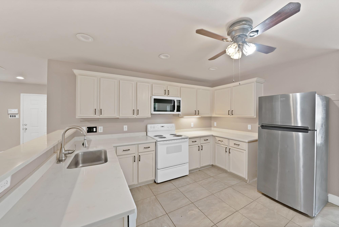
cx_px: 170
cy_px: 114
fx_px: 113
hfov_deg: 112.6
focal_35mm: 12
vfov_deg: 90.1
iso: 640
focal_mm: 12
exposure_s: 1.3
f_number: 9
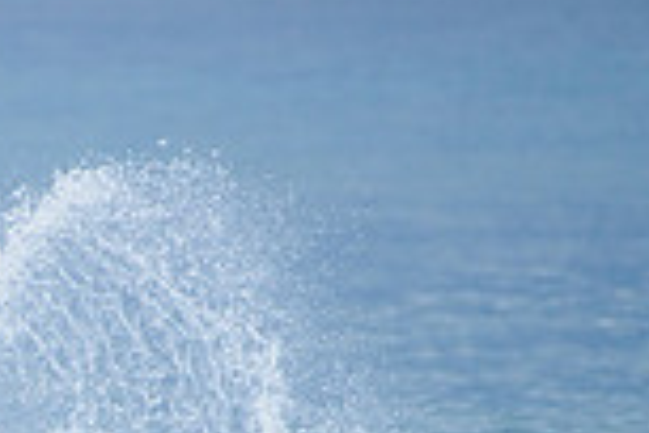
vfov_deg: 0.7
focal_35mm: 1899
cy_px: 720
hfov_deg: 1.1
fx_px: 34232
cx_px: -225
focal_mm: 500
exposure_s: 1/2000
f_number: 5.6
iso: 280
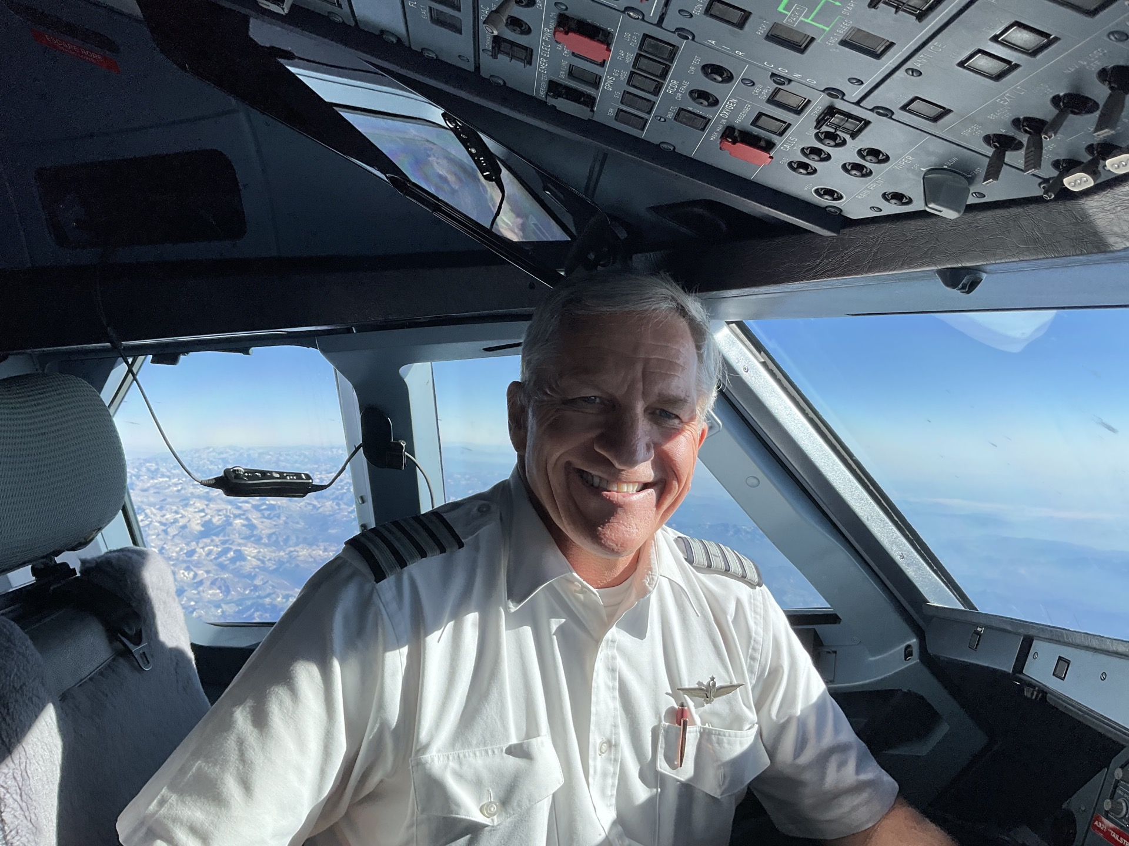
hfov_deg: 61.7
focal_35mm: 29
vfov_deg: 48.2
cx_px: 564
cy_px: 423
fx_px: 946
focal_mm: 3
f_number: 1.8
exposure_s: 1/883
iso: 16
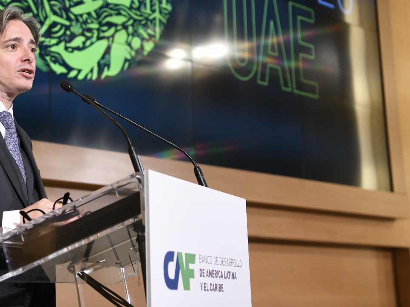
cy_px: 94
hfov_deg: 24.9
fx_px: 924
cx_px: 133
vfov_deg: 18.8
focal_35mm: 78
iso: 1250
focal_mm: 48
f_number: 3.2
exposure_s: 1/320
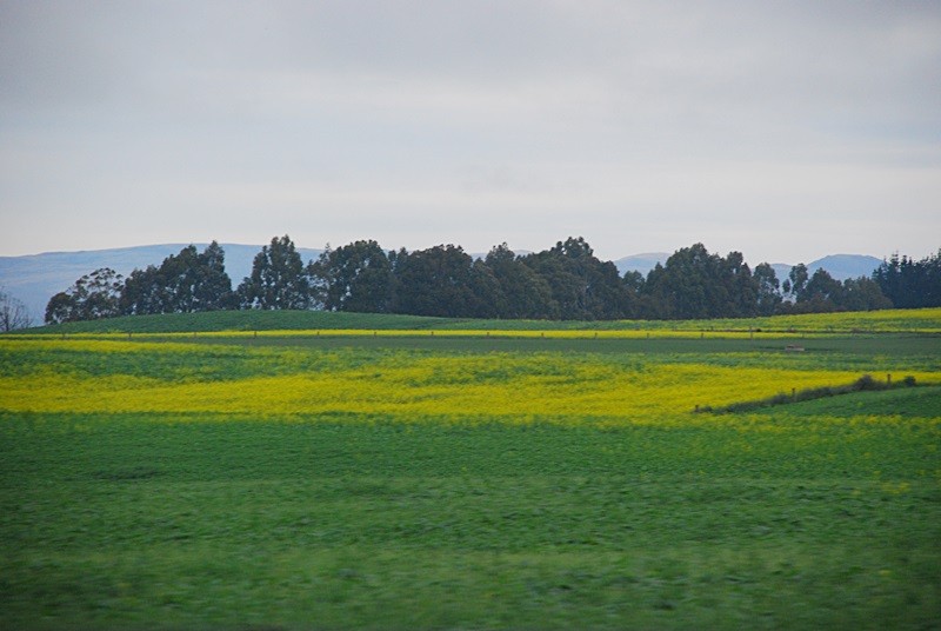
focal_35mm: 202
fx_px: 5301
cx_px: 470
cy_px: 316
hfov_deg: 10.1
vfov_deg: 6.8
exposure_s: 1/160
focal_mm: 135
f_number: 6.3
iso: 400
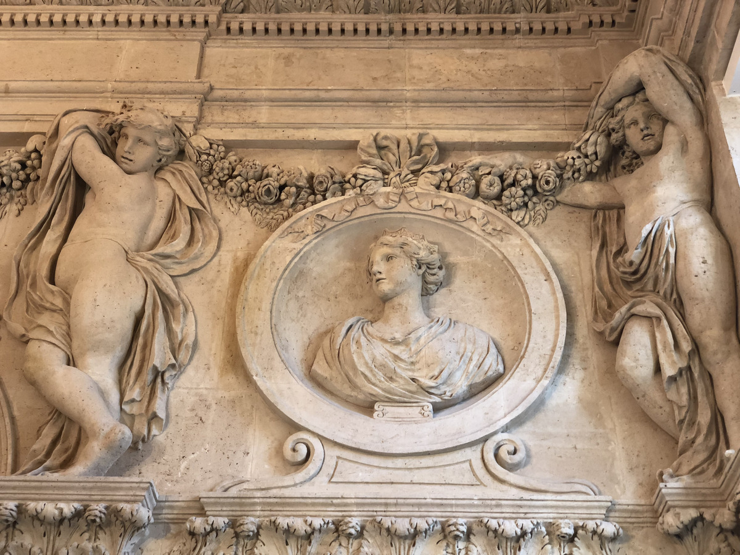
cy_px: 278
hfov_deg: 36.8
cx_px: 370
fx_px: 1112
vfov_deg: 28.0
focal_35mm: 52
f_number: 2.4
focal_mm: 6
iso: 80
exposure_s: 1/33
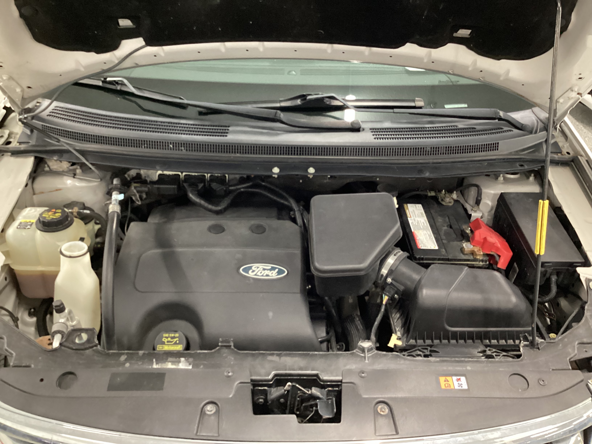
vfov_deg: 45.4
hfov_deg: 58.4
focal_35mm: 31
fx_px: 530
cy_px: 222
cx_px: 296
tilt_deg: -34.5
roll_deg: -1.4
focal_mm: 3.3
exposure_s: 1/25
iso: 500
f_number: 2.4
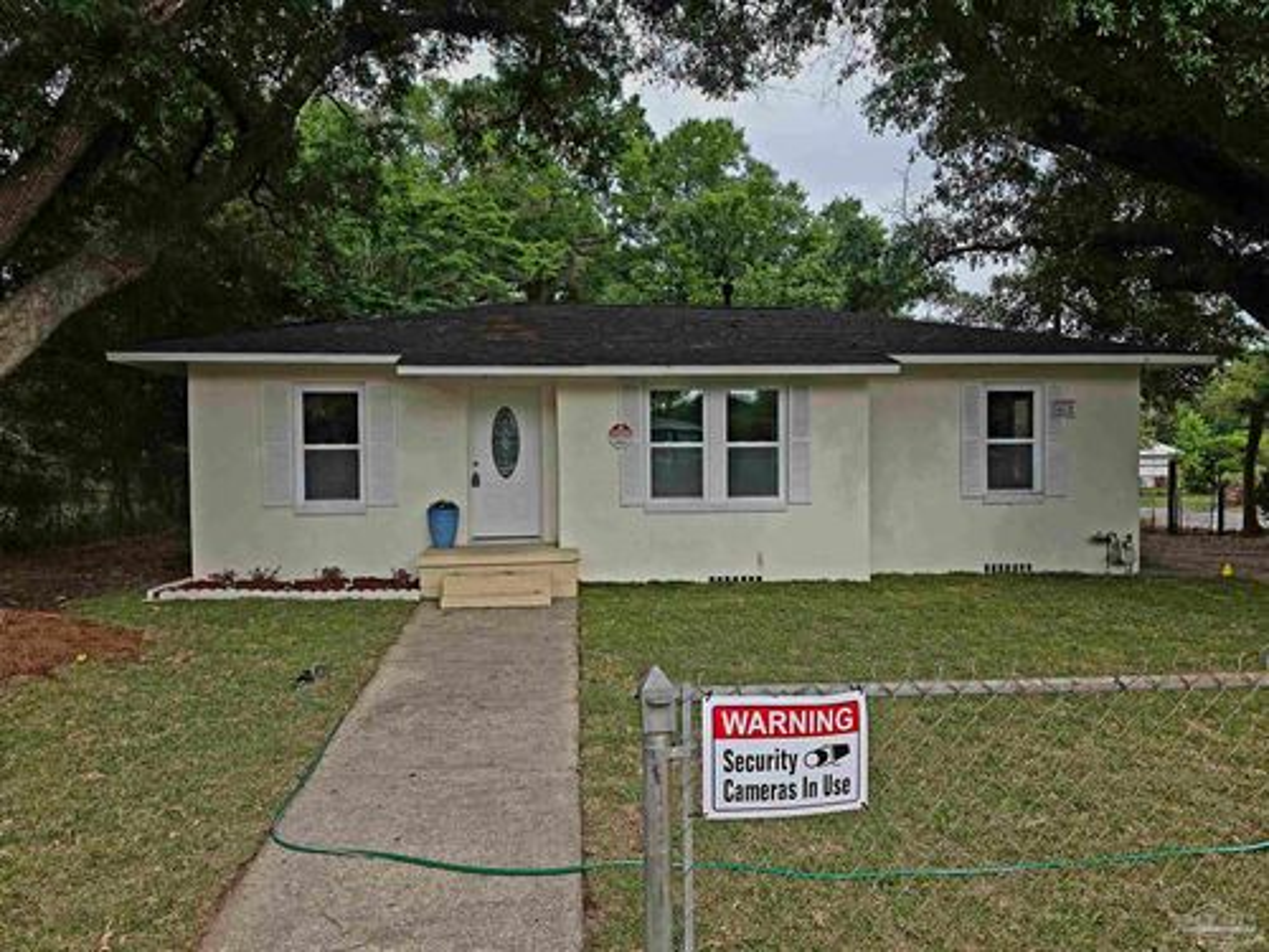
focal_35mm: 23
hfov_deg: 73.9
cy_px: 476
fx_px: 843
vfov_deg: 58.9
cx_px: 634
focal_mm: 6.3
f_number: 1.7
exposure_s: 1/323
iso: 12
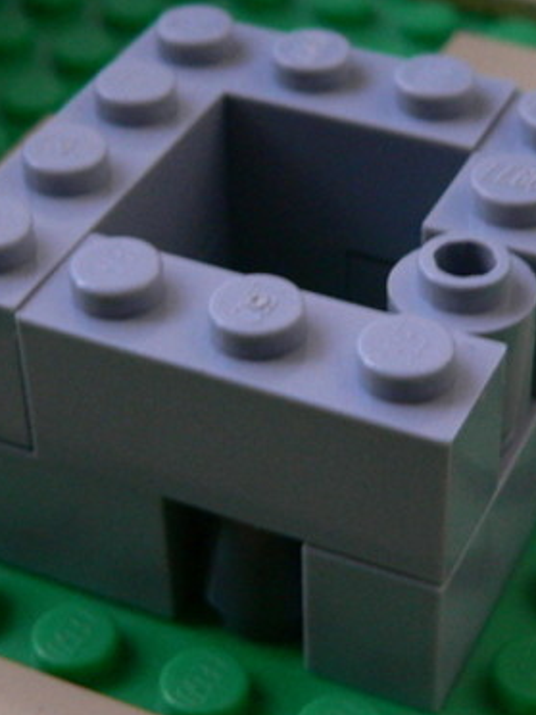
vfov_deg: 22.5
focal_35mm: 87
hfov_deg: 16.9
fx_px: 1796
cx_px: 380
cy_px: 368
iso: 200
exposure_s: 1/25
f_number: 2.8
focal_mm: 6
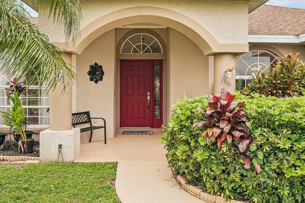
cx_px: 146
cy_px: 89
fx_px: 294
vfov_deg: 38.1
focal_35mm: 35
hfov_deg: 54.8
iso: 400
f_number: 8
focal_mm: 25.5
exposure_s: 1/200
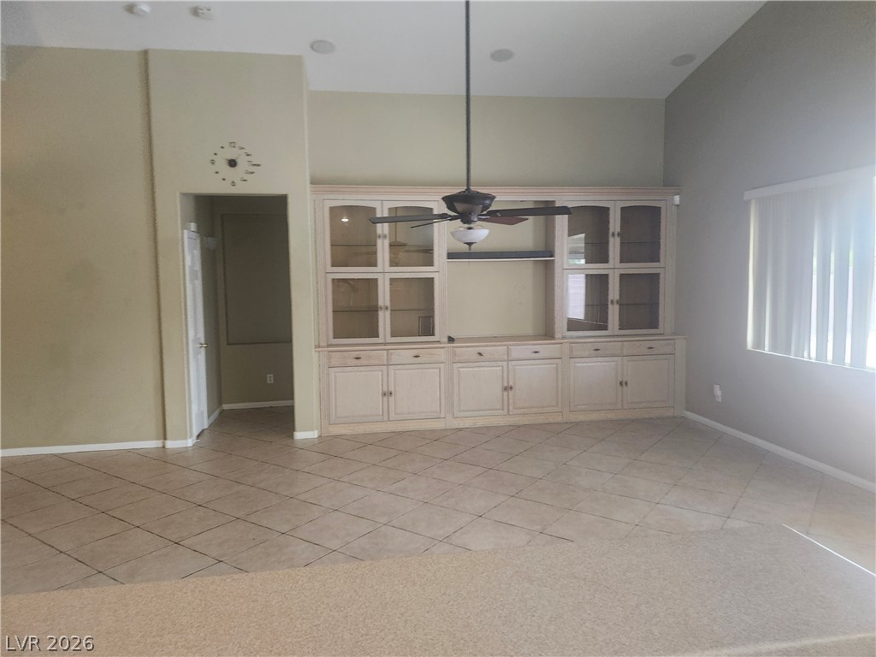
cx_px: 438
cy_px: 328
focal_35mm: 23
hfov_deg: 73.9
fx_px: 582
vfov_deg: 58.9
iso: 800
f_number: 1.8
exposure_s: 1/120
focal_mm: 5.54
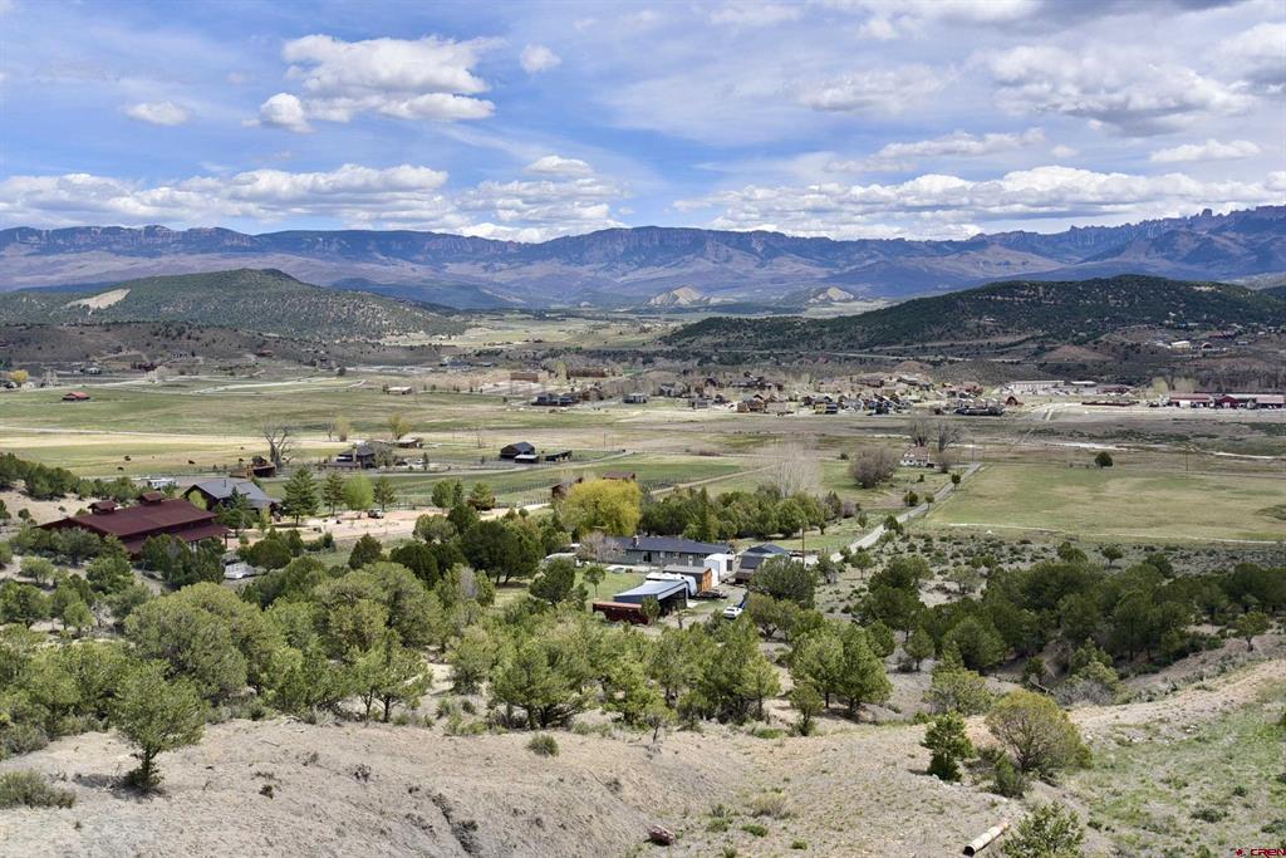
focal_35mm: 35
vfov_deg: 37.9
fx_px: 1250
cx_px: 643
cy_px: 429
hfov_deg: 54.4
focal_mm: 35
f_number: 4.5
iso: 400
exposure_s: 1/4000
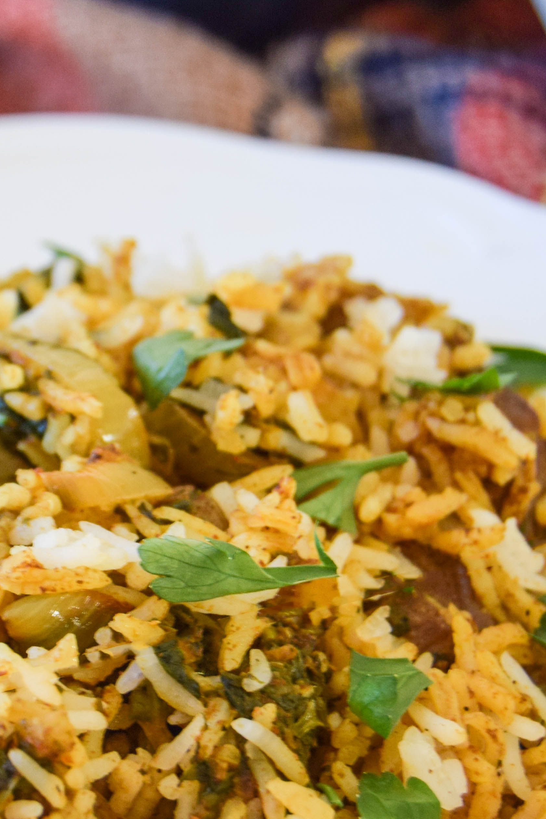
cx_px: 20
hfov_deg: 10.0
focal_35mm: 136
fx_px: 3095
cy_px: 482
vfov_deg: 15.1
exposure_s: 1/80
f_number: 4.8
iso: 400
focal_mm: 38
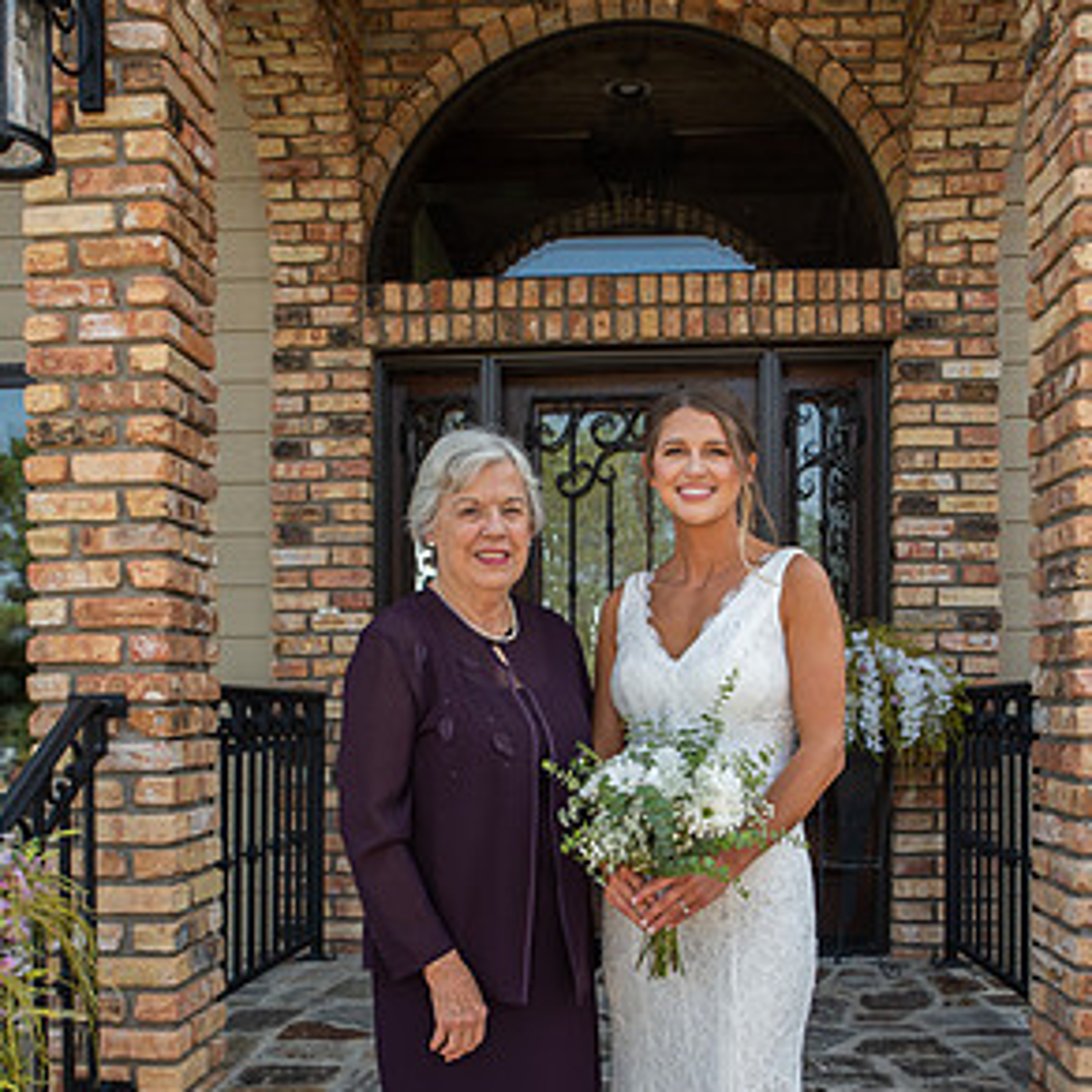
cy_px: 711
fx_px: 1356
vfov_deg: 43.4
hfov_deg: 43.9
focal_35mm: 38
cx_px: 557
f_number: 4.5
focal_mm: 29
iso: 125
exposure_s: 1/160
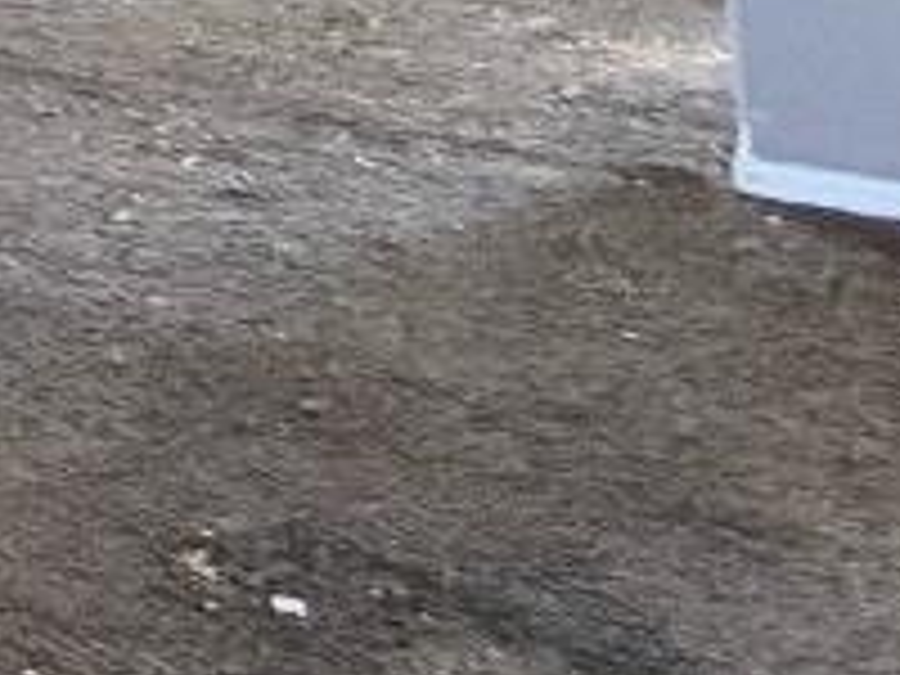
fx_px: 2730
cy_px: -907
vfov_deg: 11.7
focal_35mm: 105
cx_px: -2066
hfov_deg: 10.3
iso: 320
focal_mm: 2.22
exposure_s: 1/86
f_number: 2.2
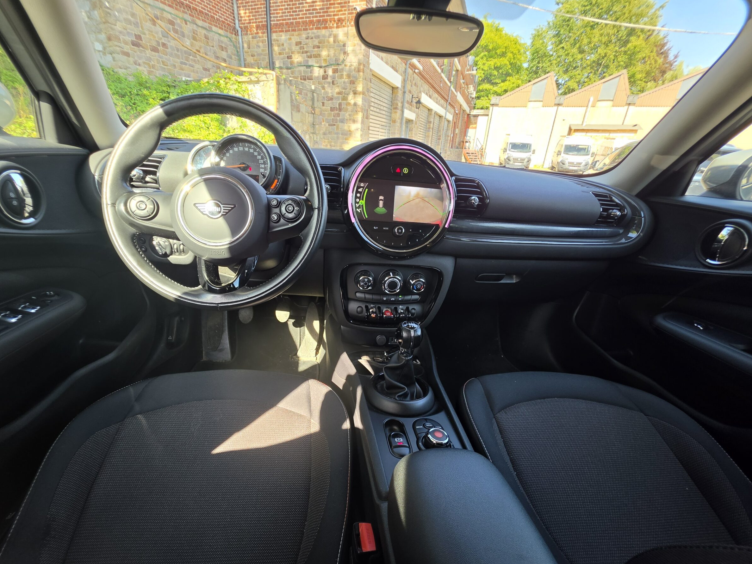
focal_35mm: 14
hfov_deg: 102.0
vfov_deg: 85.6
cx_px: 364
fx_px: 304
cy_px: 300
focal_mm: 2.2
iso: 20
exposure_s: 1/62
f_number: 1.9
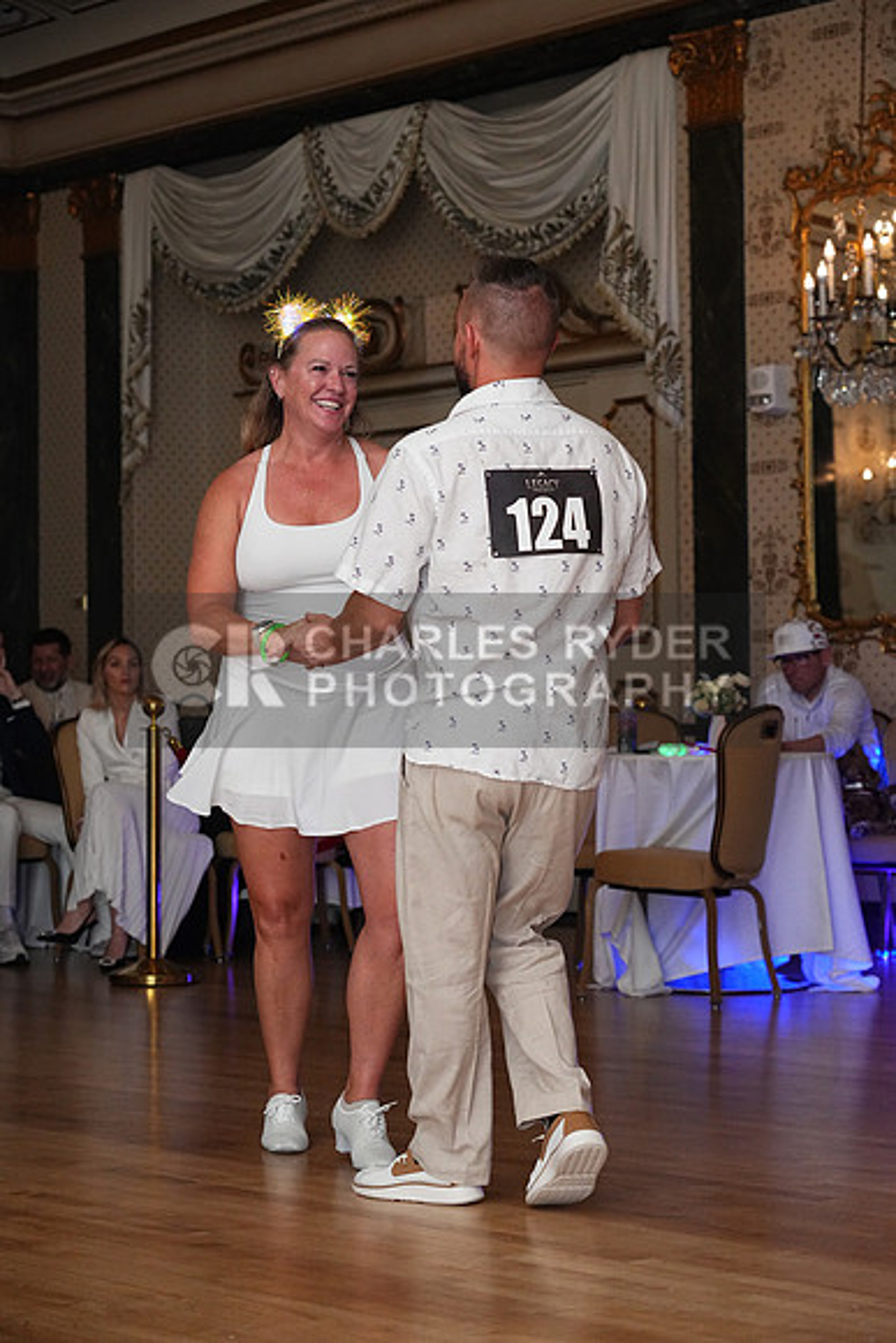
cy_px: 672
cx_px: 448
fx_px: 2798
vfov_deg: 27.0
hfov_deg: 18.2
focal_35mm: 75
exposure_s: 1/200
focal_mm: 75
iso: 5000
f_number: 5
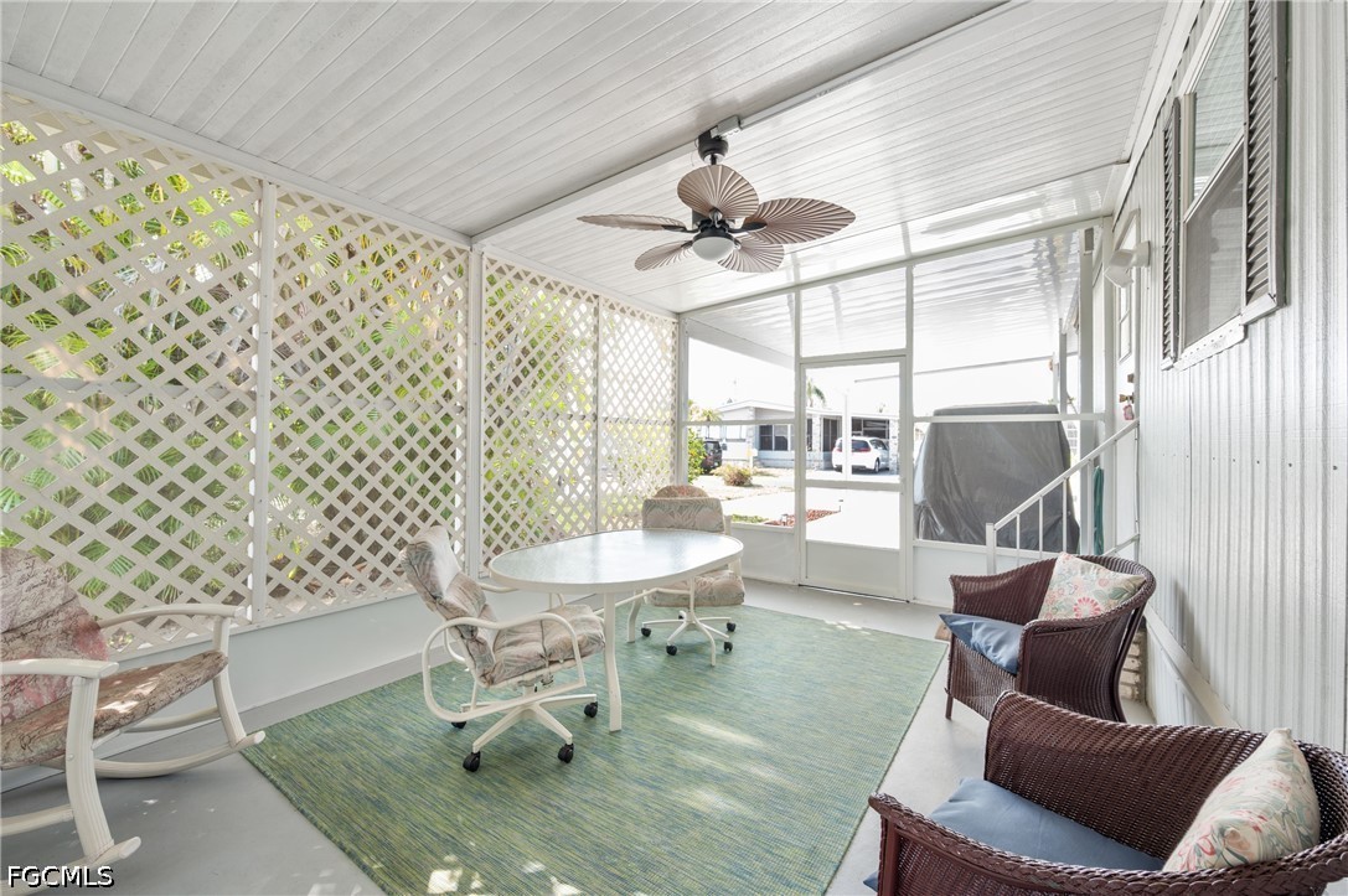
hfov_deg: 104.3
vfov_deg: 81.1
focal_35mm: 14
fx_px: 524
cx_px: 674
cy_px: 448
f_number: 8
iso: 100
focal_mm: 14
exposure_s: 1/8
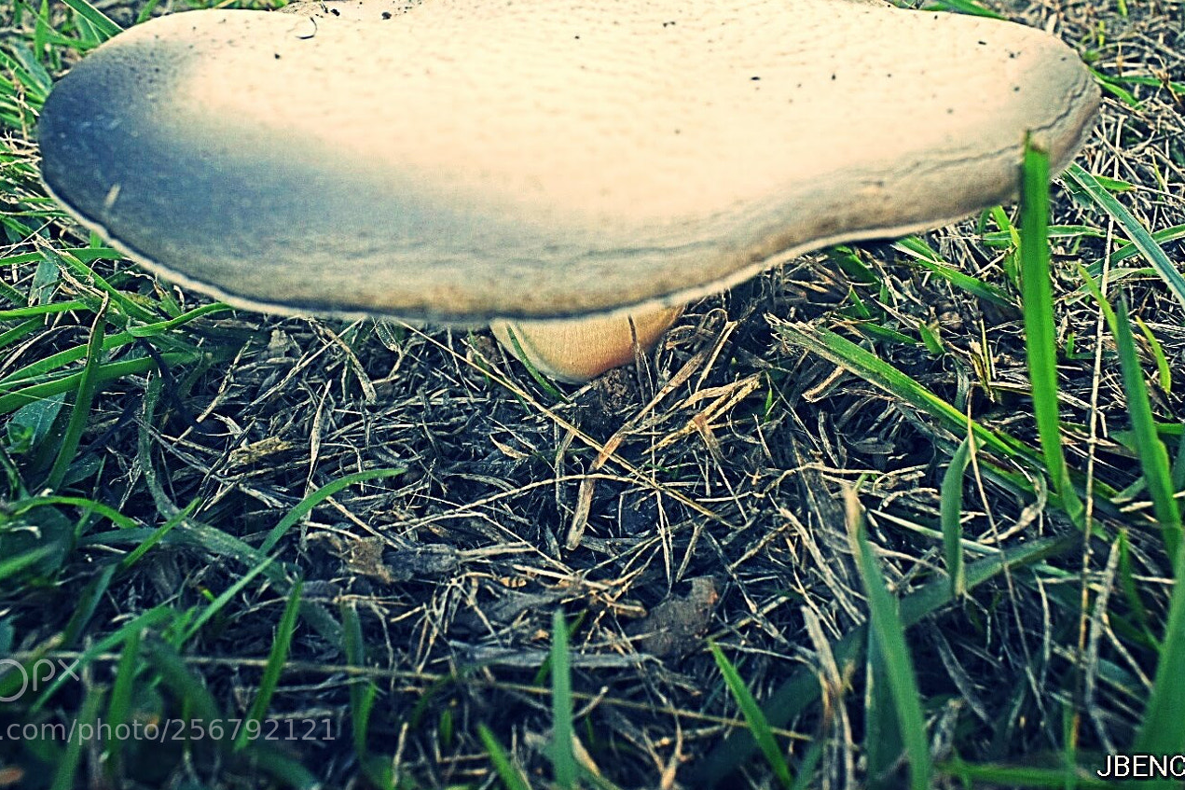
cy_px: 305
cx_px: 594
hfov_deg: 55.8
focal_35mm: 34
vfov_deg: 38.7
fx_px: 1119
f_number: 8
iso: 400
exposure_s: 1/160
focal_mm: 18
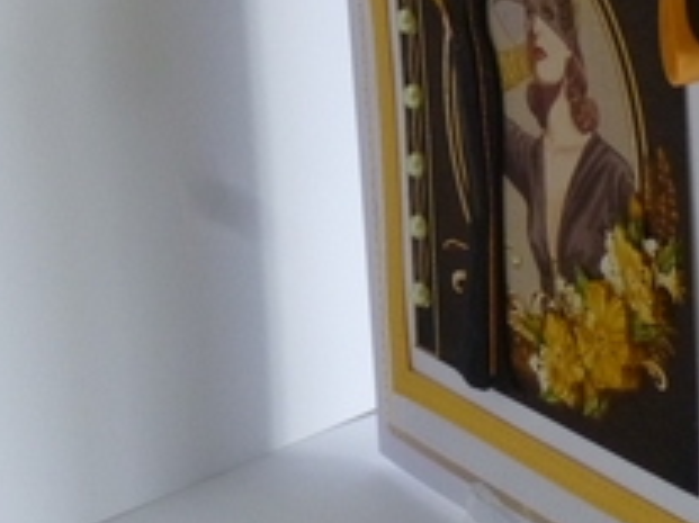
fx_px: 3512
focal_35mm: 174
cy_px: 154
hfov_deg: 11.3
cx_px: 675
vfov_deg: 8.5
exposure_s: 1/40
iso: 400
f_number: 4.9
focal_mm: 14.2
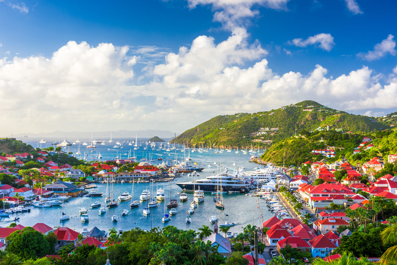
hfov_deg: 39.6
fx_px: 552
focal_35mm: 50
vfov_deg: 27.0
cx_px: 198
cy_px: 132
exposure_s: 1/100
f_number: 8
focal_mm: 50
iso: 140
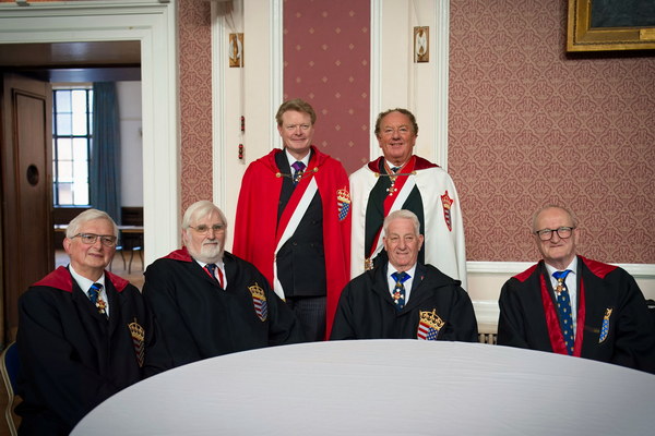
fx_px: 637
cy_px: 218
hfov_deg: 54.4
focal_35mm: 35
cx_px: 328
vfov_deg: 37.9
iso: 320
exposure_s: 1/40
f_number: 2.5
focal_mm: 35
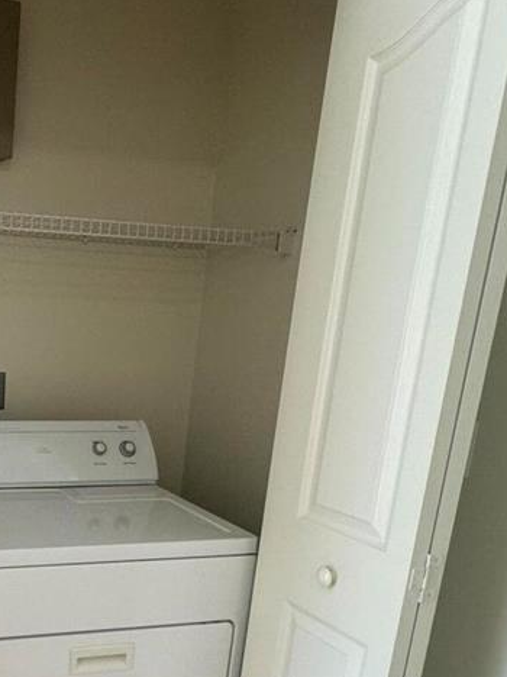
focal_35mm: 36
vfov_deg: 49.7
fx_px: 703
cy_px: 490
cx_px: -12
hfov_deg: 35.5
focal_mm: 2.22
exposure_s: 1/120
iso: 200
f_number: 2.2
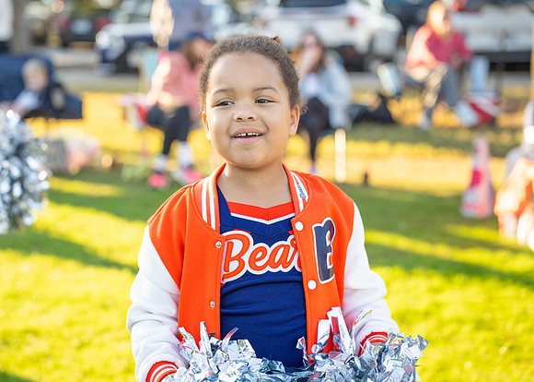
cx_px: 238
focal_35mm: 76
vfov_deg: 18.7
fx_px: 1156
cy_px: 186
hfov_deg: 26.0
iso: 400
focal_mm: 70
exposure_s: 1/1600
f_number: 2.8
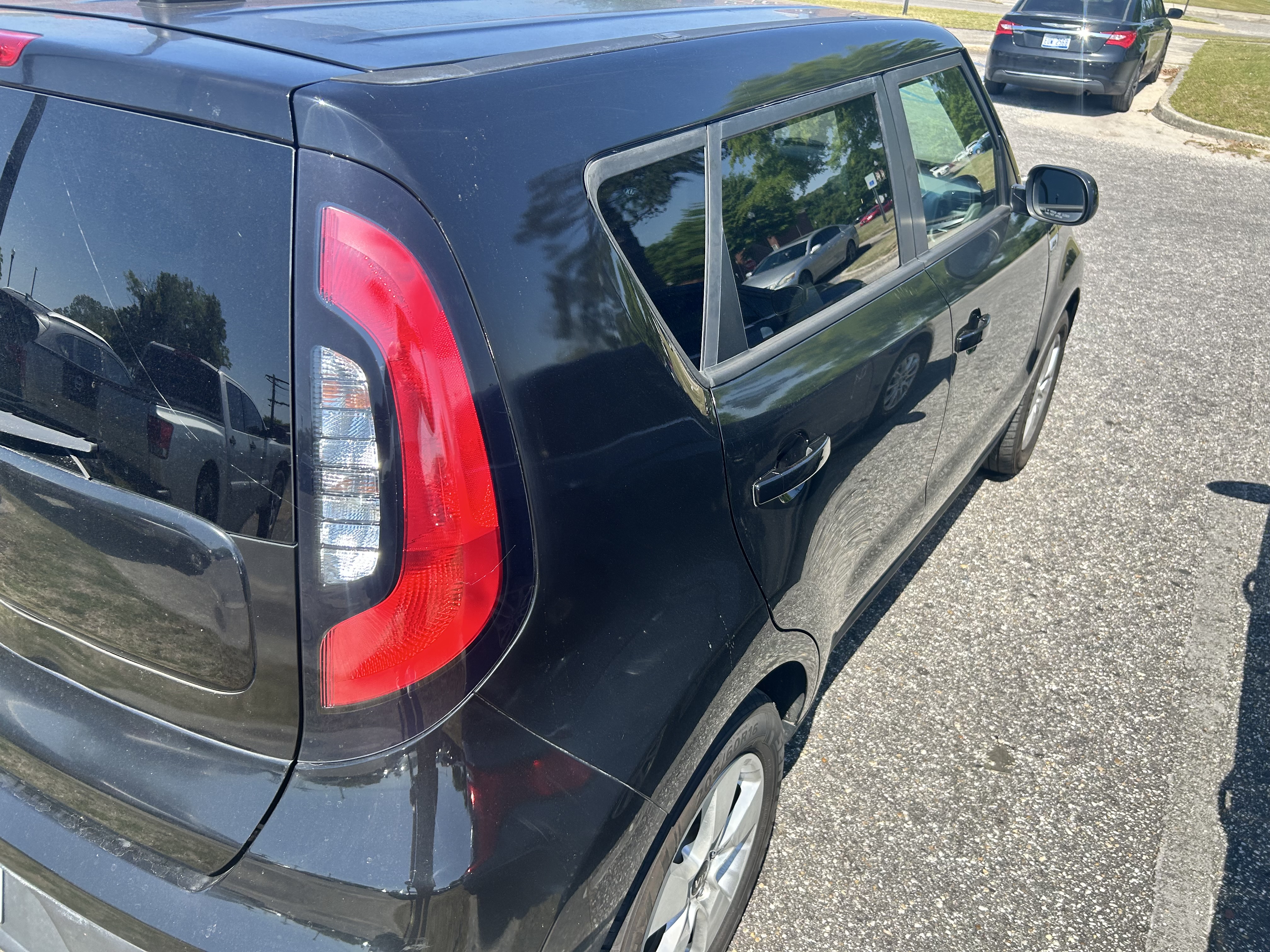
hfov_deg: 67.3
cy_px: 476
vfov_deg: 53.1
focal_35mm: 26
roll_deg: -1.2
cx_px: 635
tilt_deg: -30.4
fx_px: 954
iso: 50
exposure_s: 1/1575
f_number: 1.5
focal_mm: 5.7
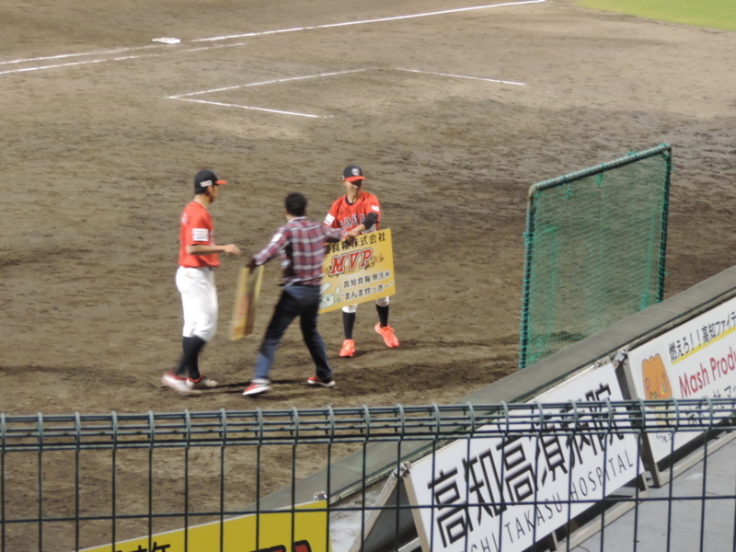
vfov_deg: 14.1
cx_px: 368
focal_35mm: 105
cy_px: 276
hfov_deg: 18.7
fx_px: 2232
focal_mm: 18.7
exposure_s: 1/25
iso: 640
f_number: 4.2
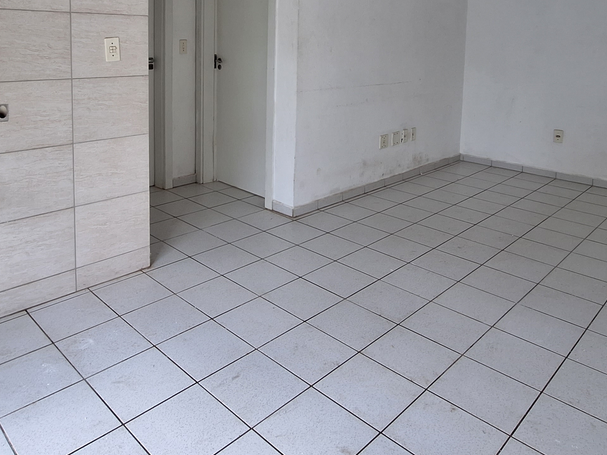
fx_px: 473
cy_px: 95
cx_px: 268
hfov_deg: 65.1
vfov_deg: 48.6
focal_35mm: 27
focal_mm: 1.74
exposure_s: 1/60
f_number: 2.2
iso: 50
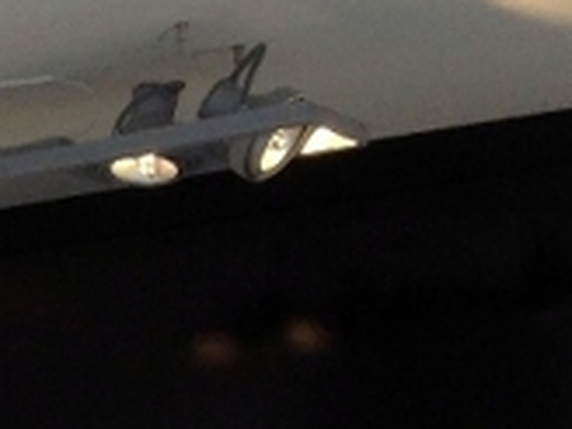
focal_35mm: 192
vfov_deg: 7.4
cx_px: -746
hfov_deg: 9.3
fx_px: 3173
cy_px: 938
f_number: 2.4
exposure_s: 1/60
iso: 80
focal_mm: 4.28
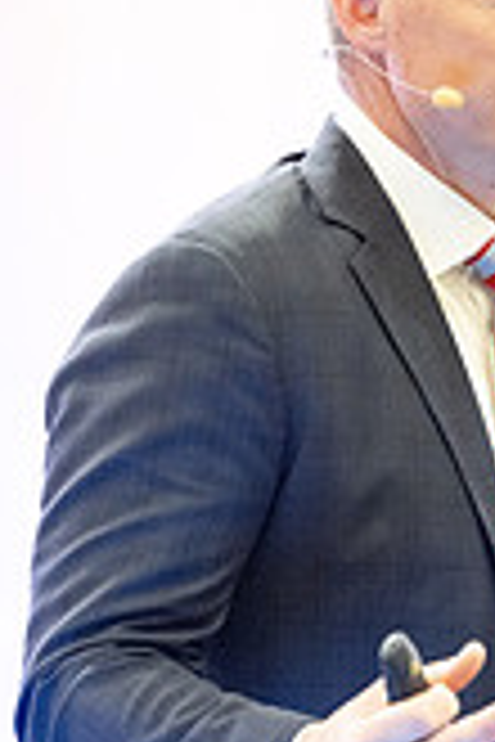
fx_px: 9569
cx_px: 544
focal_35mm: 464
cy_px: 450
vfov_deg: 4.4
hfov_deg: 3.0
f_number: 2.8
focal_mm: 170
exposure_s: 1/500
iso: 8000
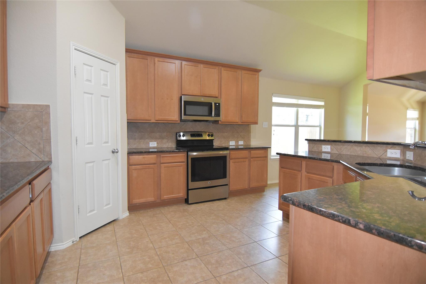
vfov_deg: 67.4
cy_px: 142
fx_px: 213
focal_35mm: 18
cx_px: 213
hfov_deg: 90.0
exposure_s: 1/200
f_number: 4
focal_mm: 12
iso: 4000
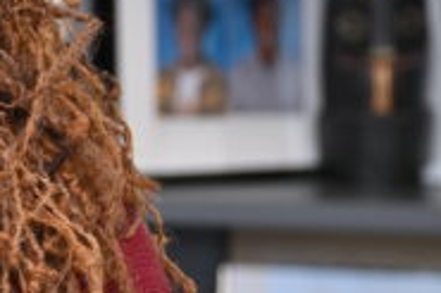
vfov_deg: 5.4
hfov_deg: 7.6
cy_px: 206
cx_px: -560
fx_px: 3121
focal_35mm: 255
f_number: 3.5
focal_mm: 46
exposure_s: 1/125
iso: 160
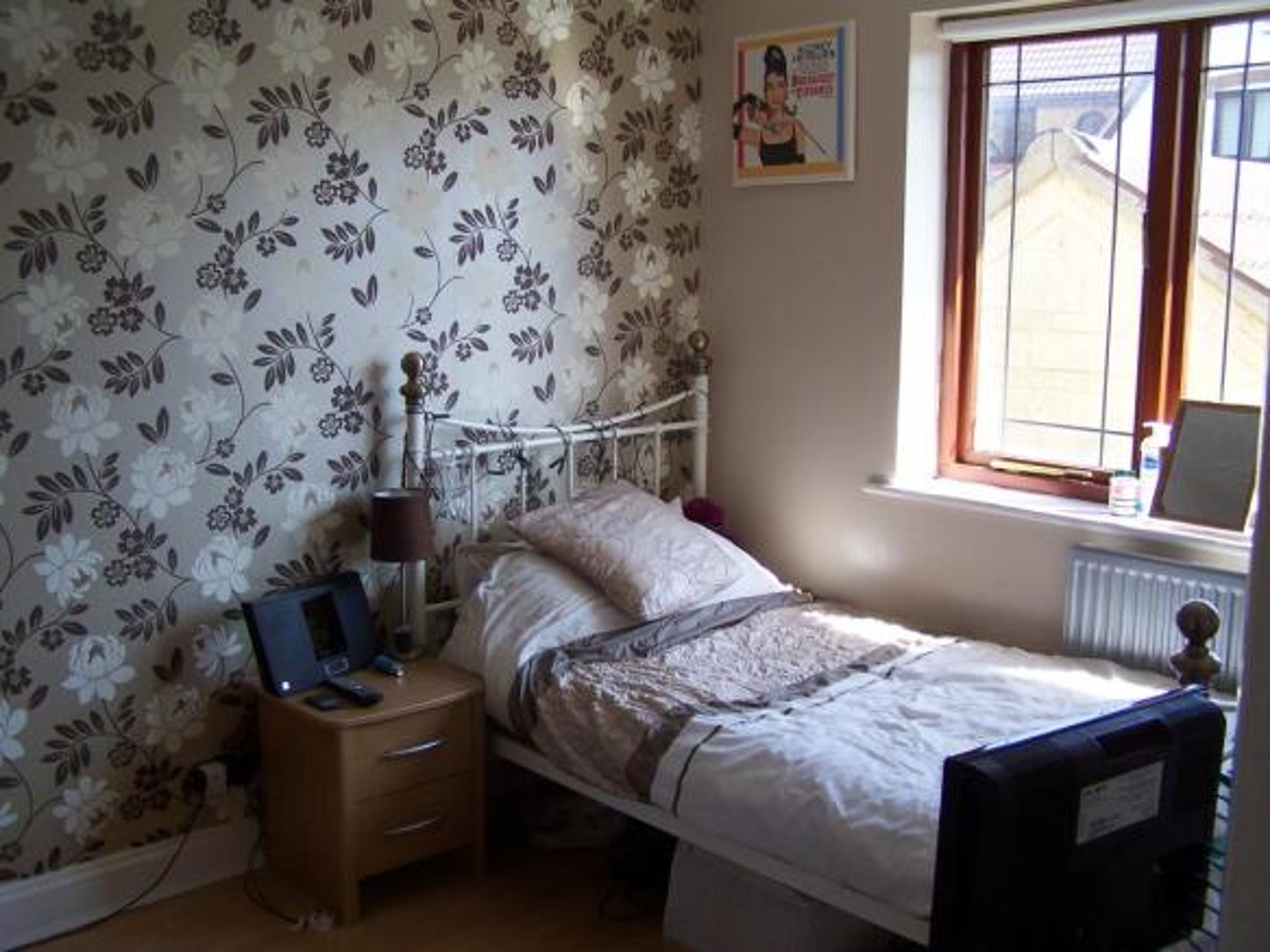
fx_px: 1394
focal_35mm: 38
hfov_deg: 49.0
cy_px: 476
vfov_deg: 37.7
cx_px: 635
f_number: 2.8
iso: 80
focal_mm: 6.3
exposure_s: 1/90
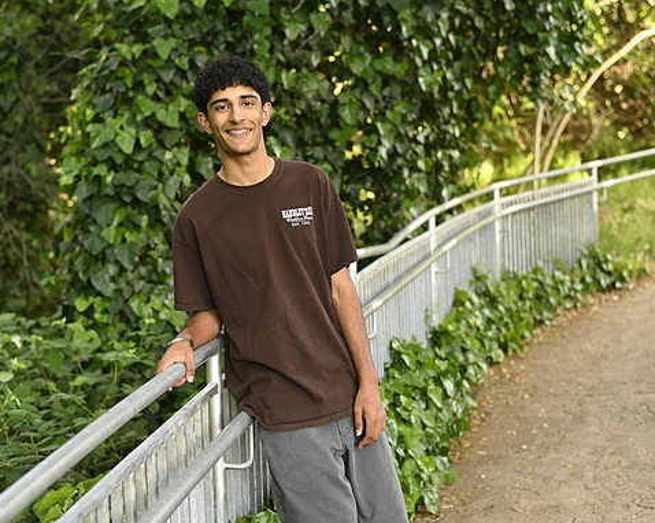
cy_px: 264
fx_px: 1105
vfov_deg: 26.7
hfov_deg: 33.0
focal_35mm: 57
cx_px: 299
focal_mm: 50
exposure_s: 1/200
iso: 400
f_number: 3.2
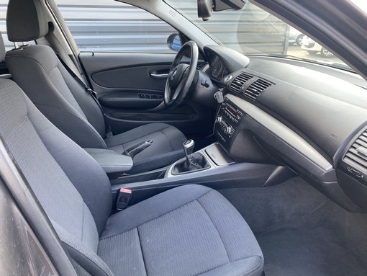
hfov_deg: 67.3
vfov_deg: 53.1
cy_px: 138
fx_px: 276
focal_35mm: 26
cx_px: 184
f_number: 1.8
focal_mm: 4.25
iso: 100
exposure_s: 1/121
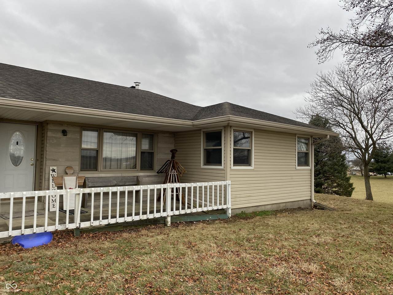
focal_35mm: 26
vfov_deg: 53.1
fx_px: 295
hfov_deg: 67.3
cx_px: 196
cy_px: 148
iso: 32
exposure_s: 1/362
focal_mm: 4.25
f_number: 1.8
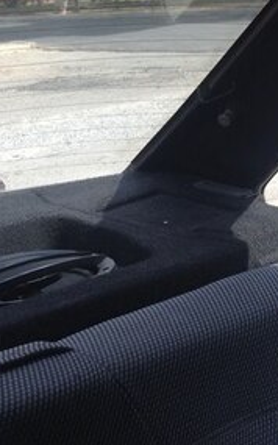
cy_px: 358
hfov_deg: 14.8
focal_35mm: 81
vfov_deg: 25.1
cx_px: -159
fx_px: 982
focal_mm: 4.12
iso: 50
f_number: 2.4
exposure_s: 1/471
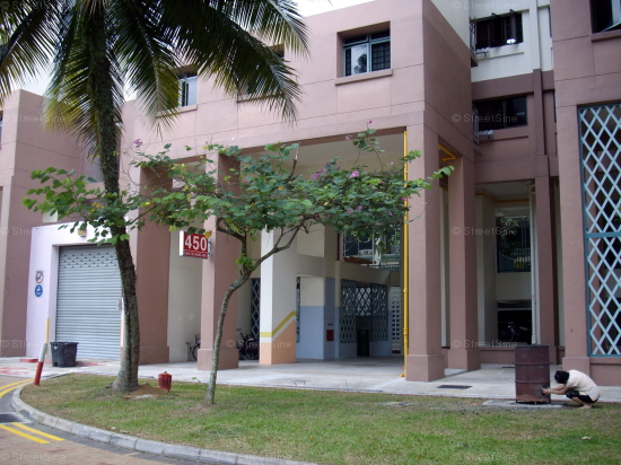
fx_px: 663
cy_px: 232
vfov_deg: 38.6
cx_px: 310
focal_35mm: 37
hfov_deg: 50.2
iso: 85
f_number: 2.8
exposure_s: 1/125
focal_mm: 6.2
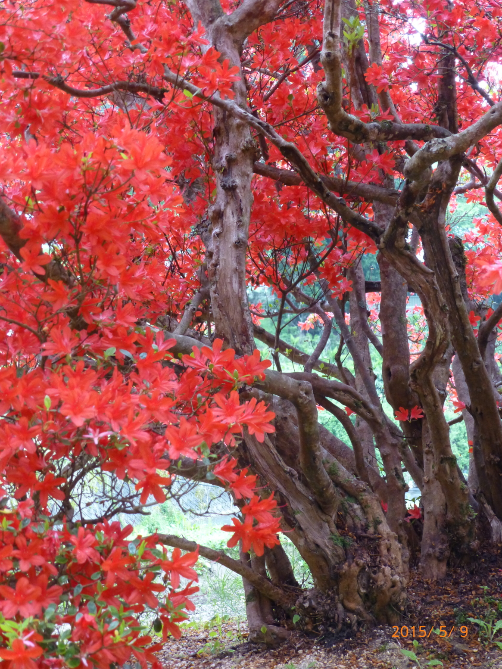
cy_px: 328
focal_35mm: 68
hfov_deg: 21.6
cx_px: 253
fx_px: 1315
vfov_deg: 28.6
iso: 400
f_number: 4.9
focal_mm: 11.7
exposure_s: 1/15
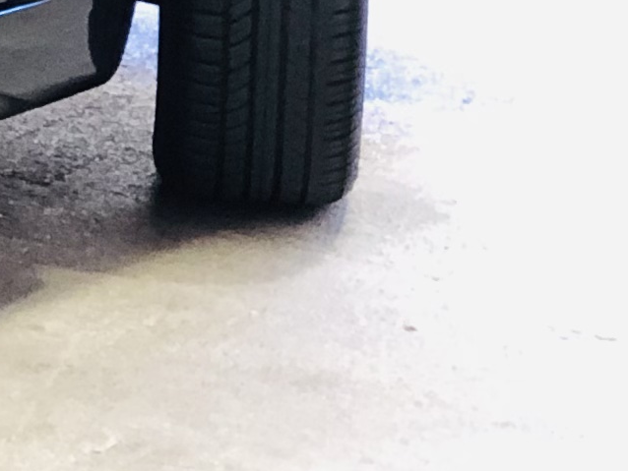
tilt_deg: -10.4
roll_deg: -3.1
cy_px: -478
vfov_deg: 4.1
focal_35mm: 360
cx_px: -1349
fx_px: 6534
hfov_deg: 5.2
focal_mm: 6.6
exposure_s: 1/33
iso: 160
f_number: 2.8
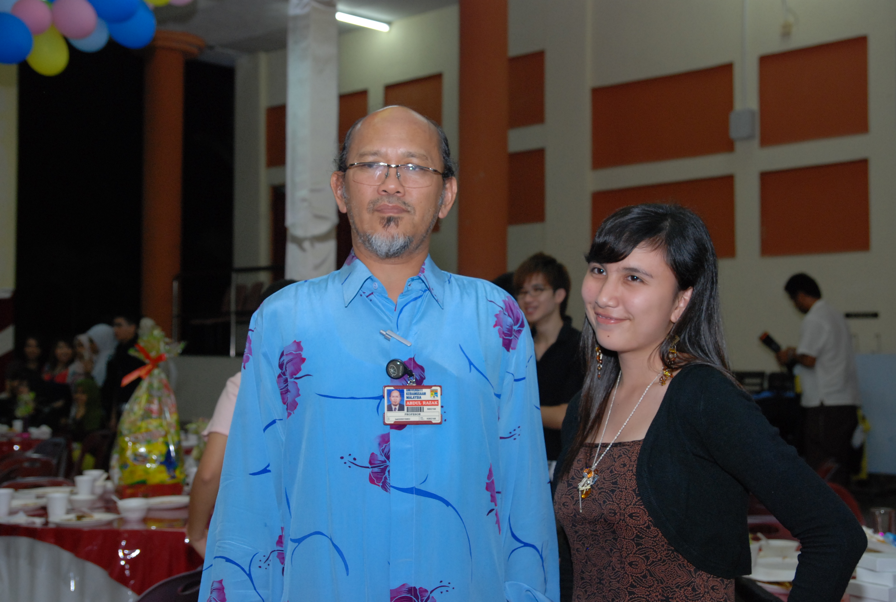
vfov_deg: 26.6
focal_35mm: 51
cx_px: 448
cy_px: 301
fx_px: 1272
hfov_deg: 38.8
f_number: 4.5
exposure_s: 1/80
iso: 500
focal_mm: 34
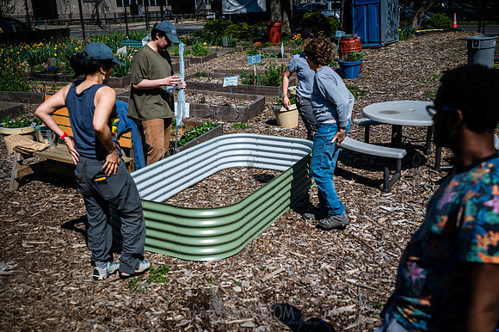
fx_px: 485
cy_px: 166
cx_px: 250
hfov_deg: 54.5
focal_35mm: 35
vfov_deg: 37.8
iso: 100
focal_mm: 35
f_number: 3.5
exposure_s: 1/2000
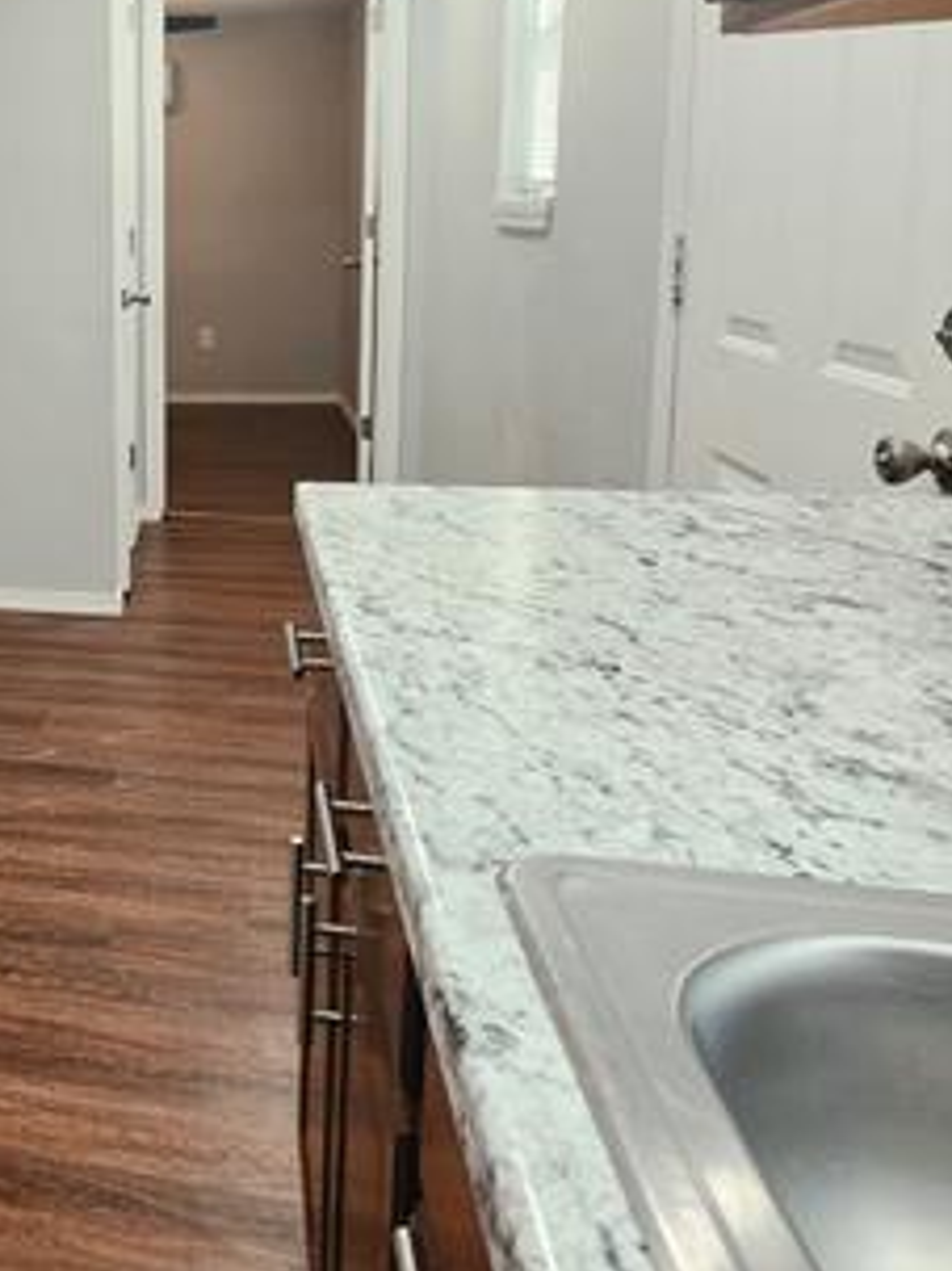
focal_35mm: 33
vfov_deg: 54.1
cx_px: -180
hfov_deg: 34.6
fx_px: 1211
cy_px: 407
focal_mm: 2.2
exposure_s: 1/120
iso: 160
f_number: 1.9
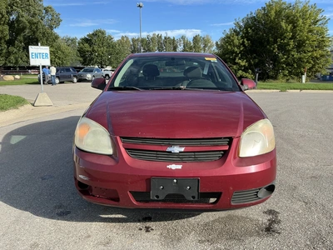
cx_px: 166
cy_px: 125
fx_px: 269
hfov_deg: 63.4
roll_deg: +0.3
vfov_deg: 49.7
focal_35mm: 28
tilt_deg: -8.9
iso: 25
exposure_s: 1/944
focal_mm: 3
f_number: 1.8
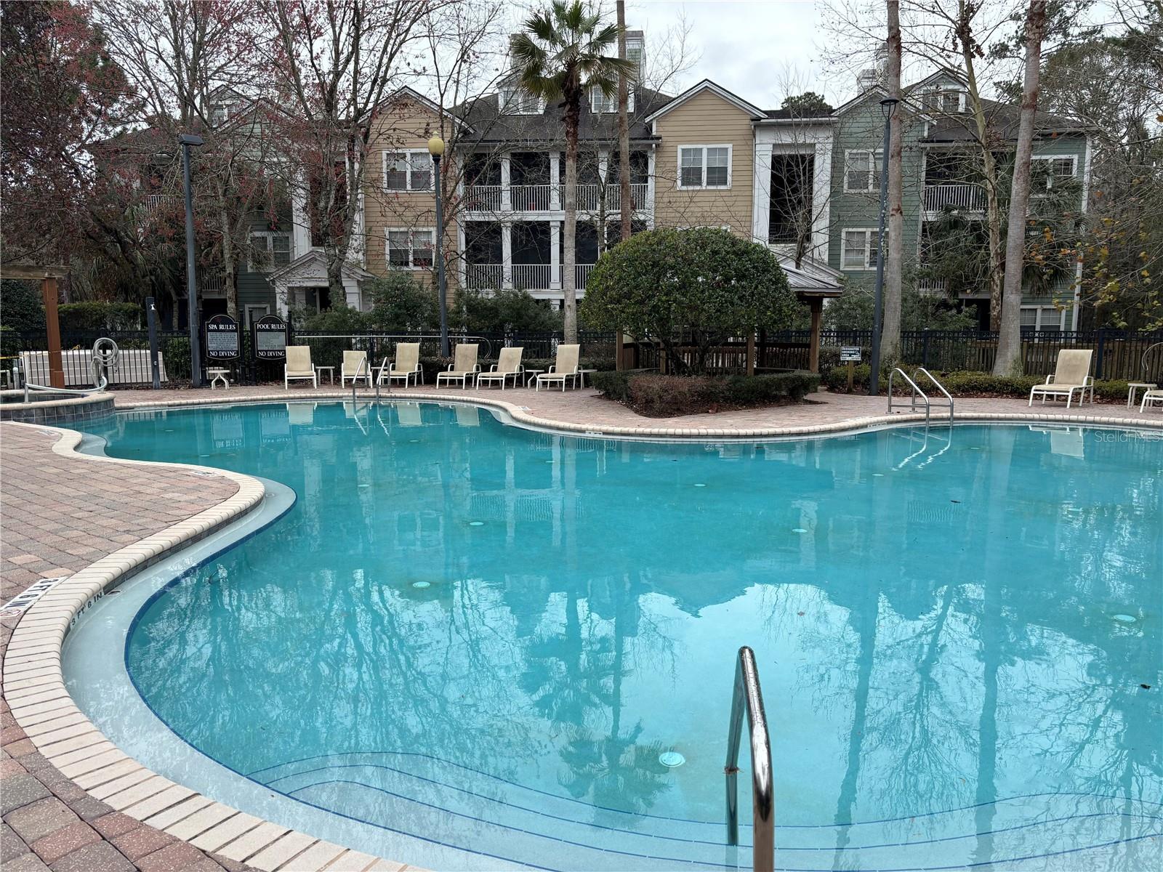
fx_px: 874
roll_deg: -0.1
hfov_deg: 67.3
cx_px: 582
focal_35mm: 26
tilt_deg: -8.5
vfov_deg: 53.1
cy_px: 436
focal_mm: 5.96
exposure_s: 1/1567
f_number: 1.6
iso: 50
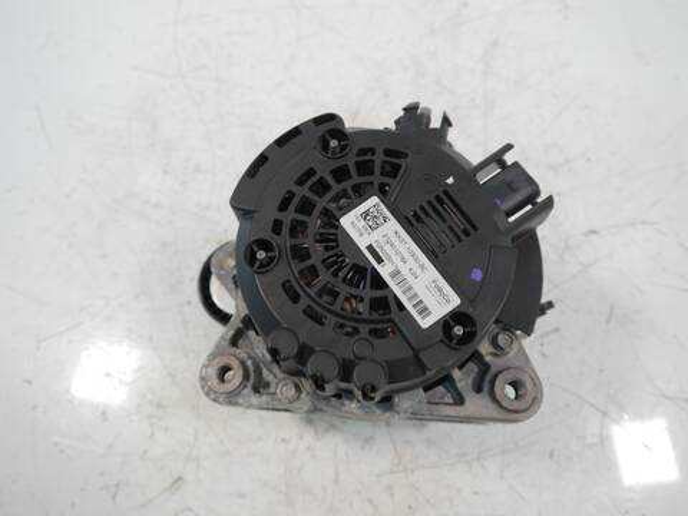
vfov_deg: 46.8
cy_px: 258
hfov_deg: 60.0
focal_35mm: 30
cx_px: 344
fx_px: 596
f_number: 3.5
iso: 400
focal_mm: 15
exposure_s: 1/60
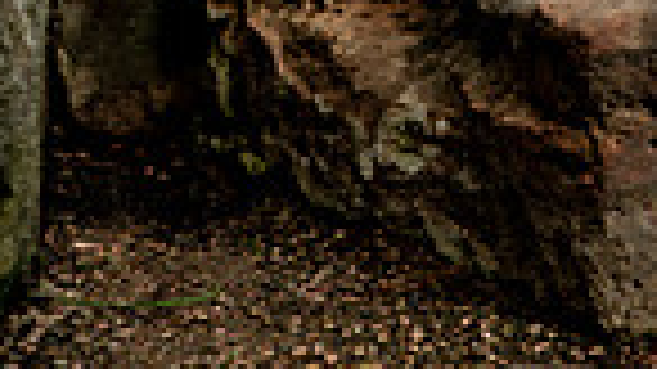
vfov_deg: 5.5
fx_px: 3709
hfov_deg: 10.1
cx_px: 594
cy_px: -562
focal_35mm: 213
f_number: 7.1
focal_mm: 66
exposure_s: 1/250
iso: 100
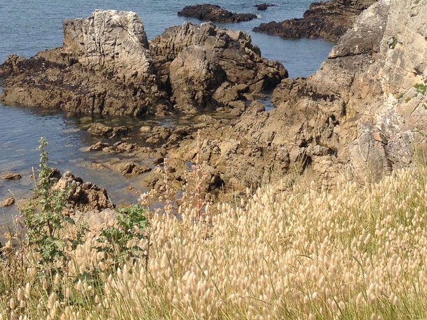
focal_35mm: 88
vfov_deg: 16.3
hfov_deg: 22.2
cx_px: 243
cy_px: -21
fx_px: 1086
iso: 50
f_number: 2.4
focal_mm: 4.28
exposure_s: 1/1623
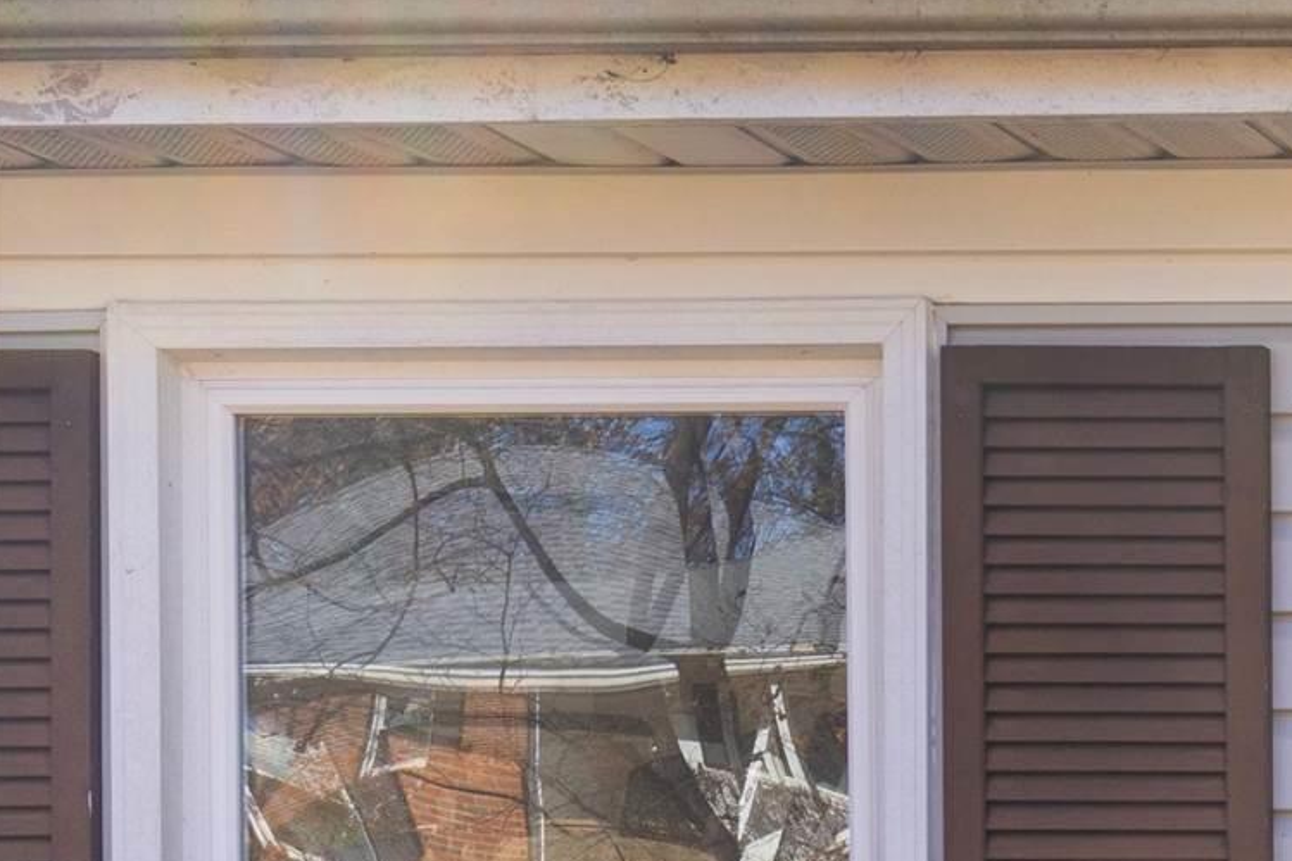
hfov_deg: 13.9
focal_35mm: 123
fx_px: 4413
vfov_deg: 10.7
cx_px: 2639
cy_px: 1342
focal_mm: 20
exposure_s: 1/125
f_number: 5.6
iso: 100
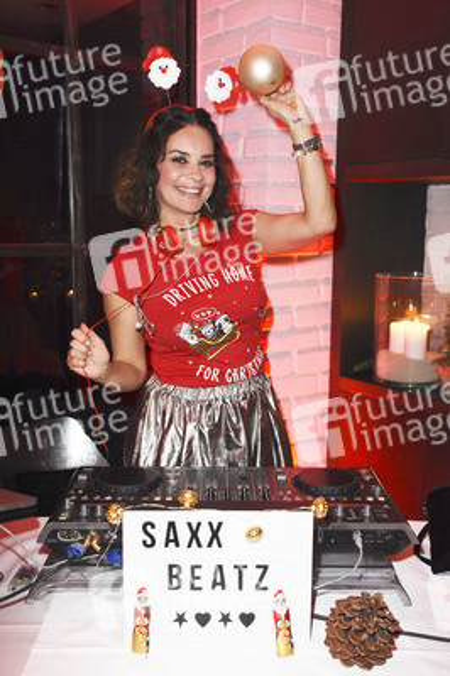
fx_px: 732
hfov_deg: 34.2
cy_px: 338
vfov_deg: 49.6
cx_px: 225
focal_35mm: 39
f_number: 6.3
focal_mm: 26
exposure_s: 1/60
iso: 1600
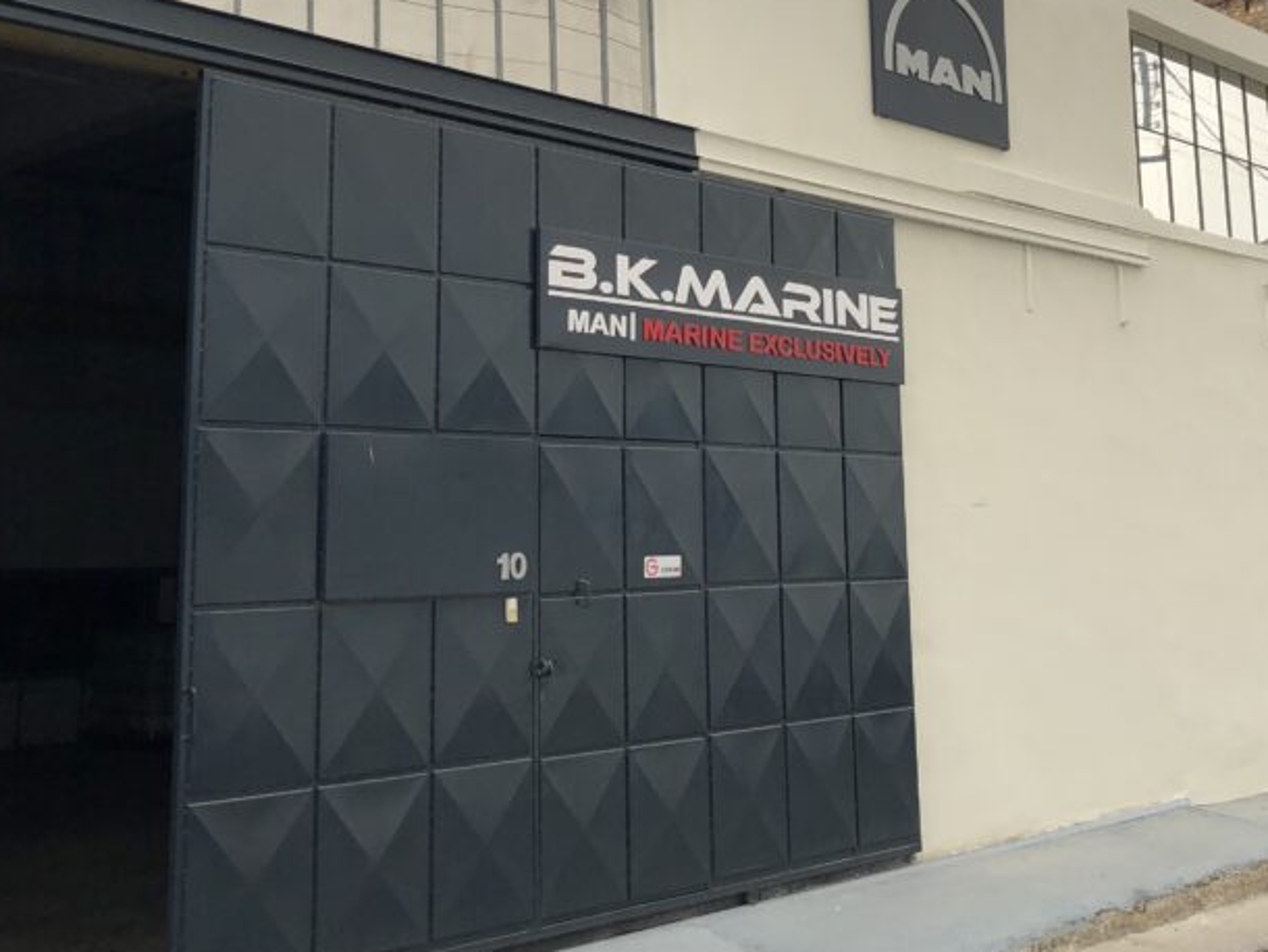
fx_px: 1722
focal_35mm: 47
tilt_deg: +8.7
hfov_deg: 40.3
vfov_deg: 30.5
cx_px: 742
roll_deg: +1.7
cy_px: 268
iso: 20
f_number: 1.8
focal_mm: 3.99
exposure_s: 1/738
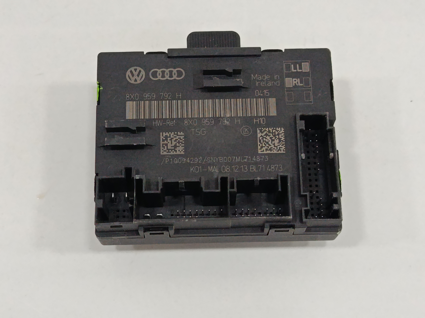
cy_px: 159
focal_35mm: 62
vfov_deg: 23.7
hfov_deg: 31.2
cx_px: 212
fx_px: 761
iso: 1044
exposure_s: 1/100
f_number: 1.7
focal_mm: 5.24
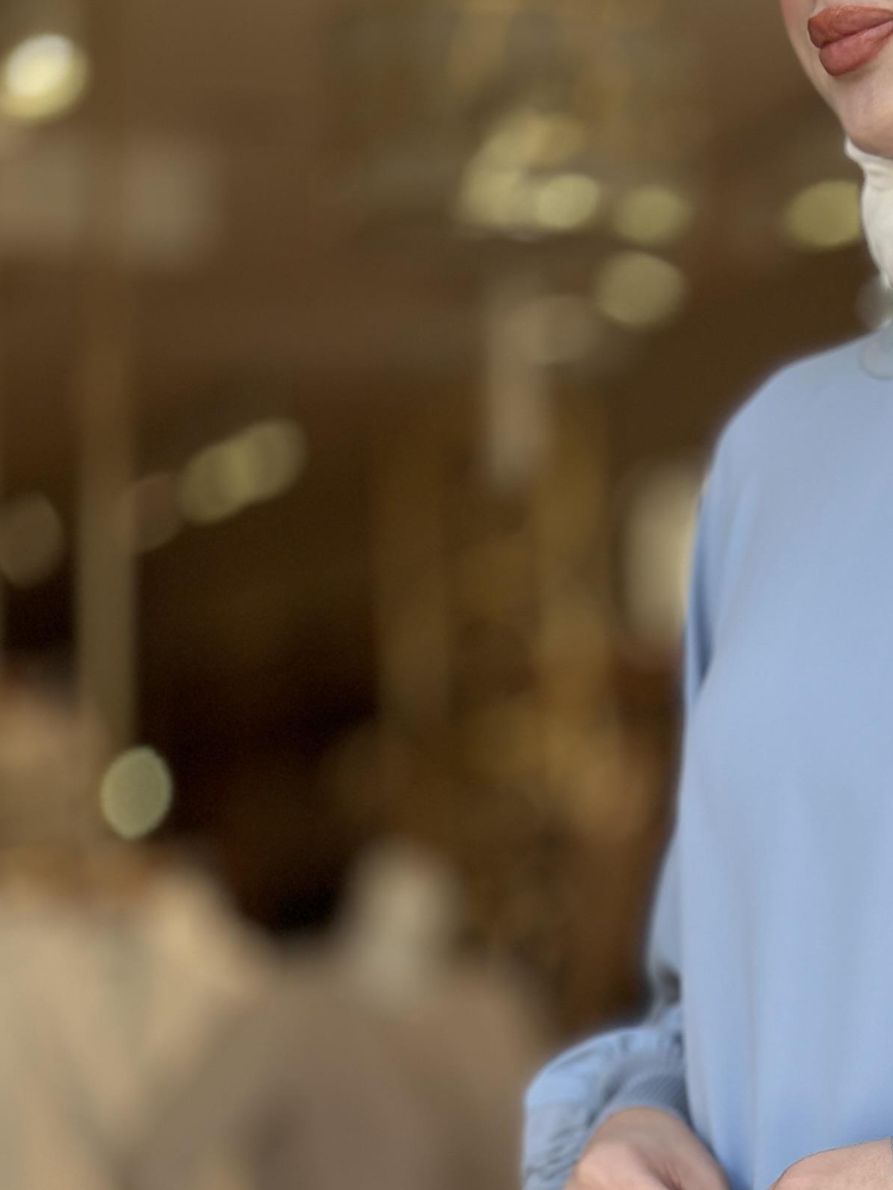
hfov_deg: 12.0
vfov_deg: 16.1
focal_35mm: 121
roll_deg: +0.2
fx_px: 4160
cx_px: 1031
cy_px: 1003
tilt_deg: +0.9
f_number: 1.78
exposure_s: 1/745
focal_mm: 6.86
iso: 80
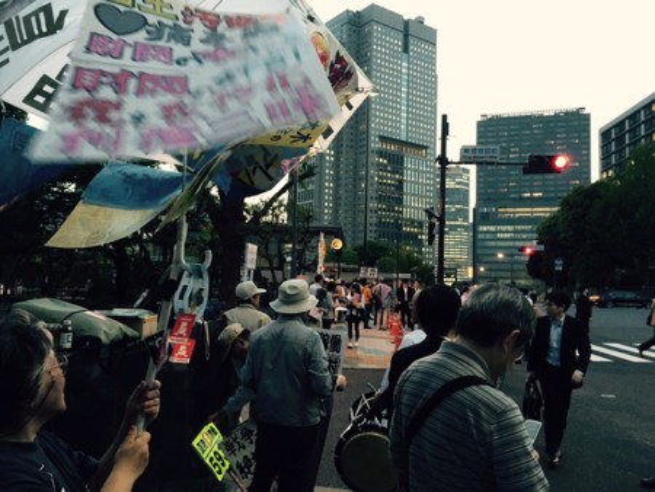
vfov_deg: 48.3
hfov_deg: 61.6
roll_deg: -2.4
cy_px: 246
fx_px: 549
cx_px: 328
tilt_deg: +5.2
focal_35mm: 29
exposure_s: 1/30
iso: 125
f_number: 2.2
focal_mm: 4.15
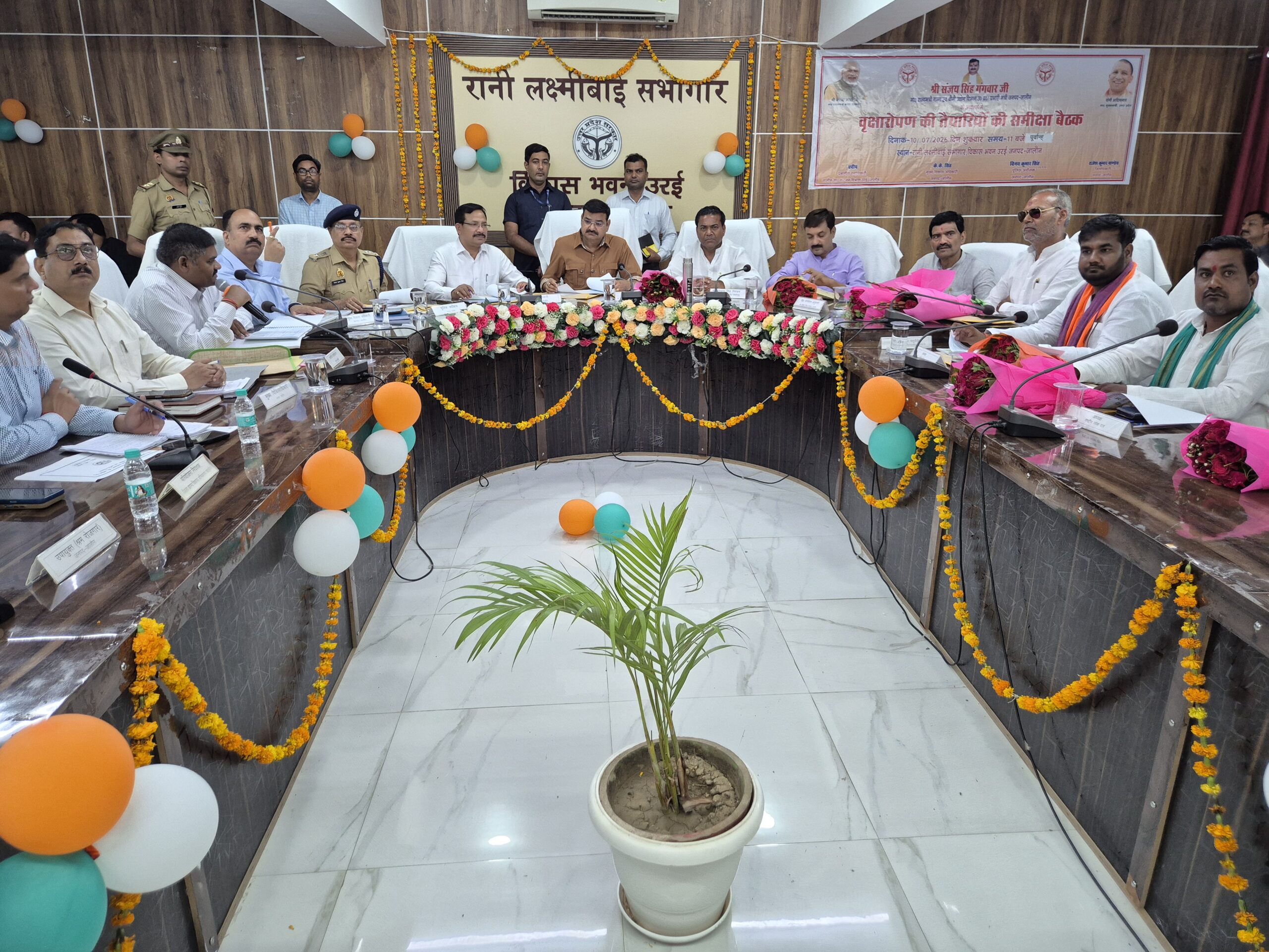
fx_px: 843
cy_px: 476
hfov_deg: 73.9
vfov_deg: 58.9
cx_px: 634
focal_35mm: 23
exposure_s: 1/100
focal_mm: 5.4
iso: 400
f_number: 1.8
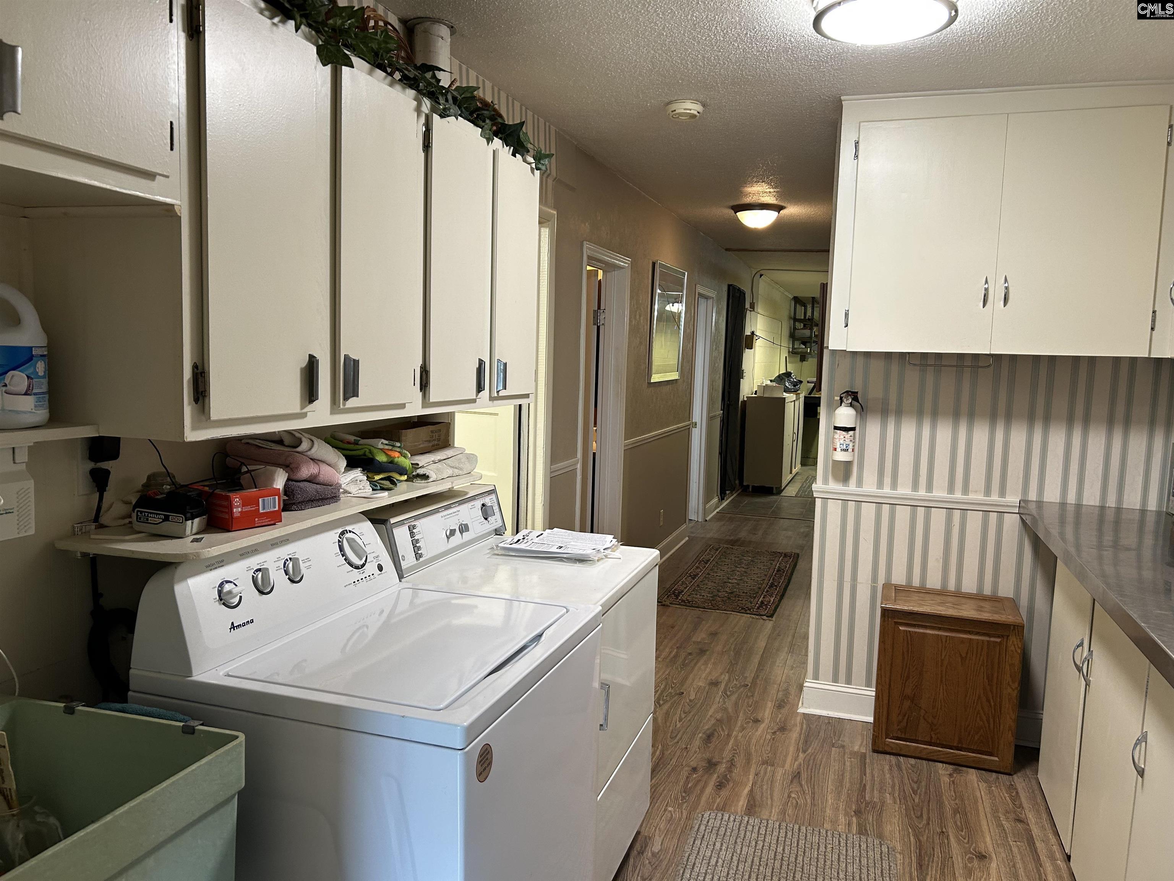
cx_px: 587
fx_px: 882
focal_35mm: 26
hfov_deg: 67.3
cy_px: 440
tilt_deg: -6.3
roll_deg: -1.1
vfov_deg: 53.1
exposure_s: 1/60
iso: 100
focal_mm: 5.7
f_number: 1.5
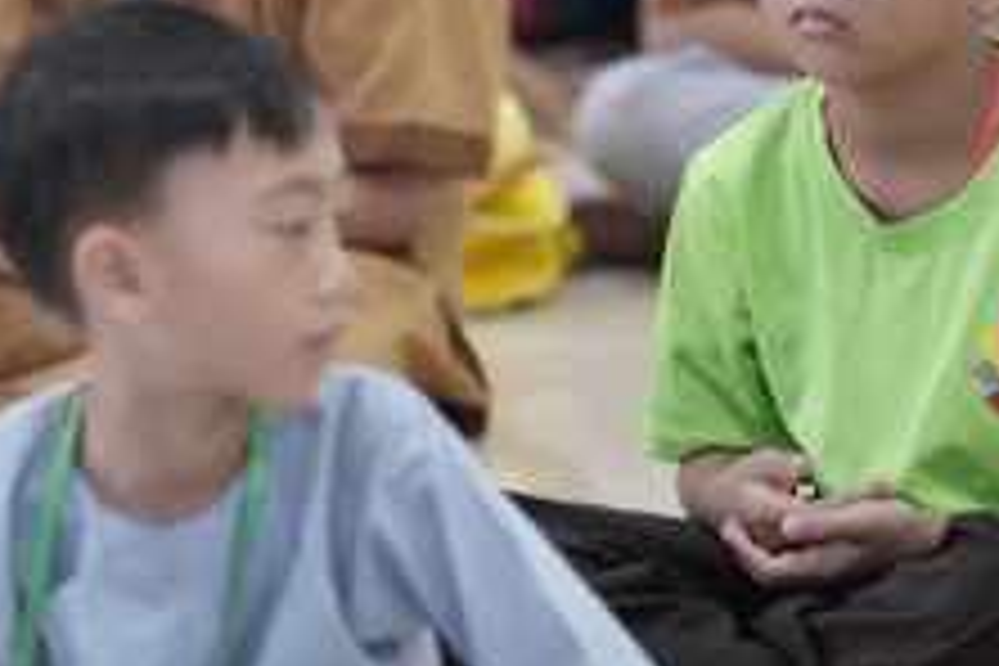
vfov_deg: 3.1
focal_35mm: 439
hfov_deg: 4.7
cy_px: -70
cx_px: 486
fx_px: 12181
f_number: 2.8
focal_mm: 150
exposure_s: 1/200
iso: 4000
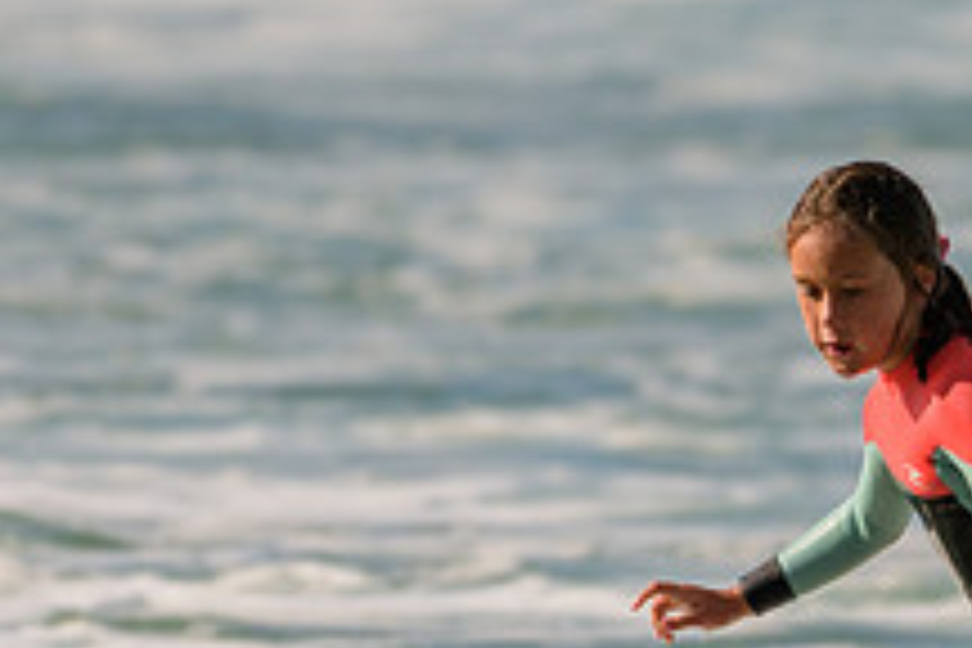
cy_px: 579
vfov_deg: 0.8
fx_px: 44466
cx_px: 917
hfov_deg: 1.3
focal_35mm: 1647
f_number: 5.6
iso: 110
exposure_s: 1/2000
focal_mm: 500
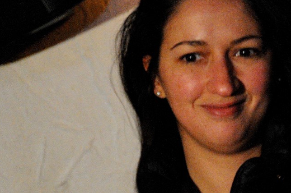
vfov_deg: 5.2
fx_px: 2140
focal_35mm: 265
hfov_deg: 7.7
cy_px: 108
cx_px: 290
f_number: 5.3
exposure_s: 1/20
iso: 3200
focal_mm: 70
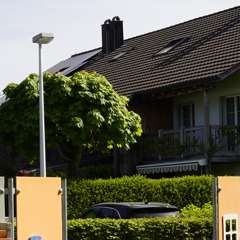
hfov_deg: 12.3
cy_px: 164
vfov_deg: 12.5
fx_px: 1090
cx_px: -31
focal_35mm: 139
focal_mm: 24
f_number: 10
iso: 100
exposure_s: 1/160
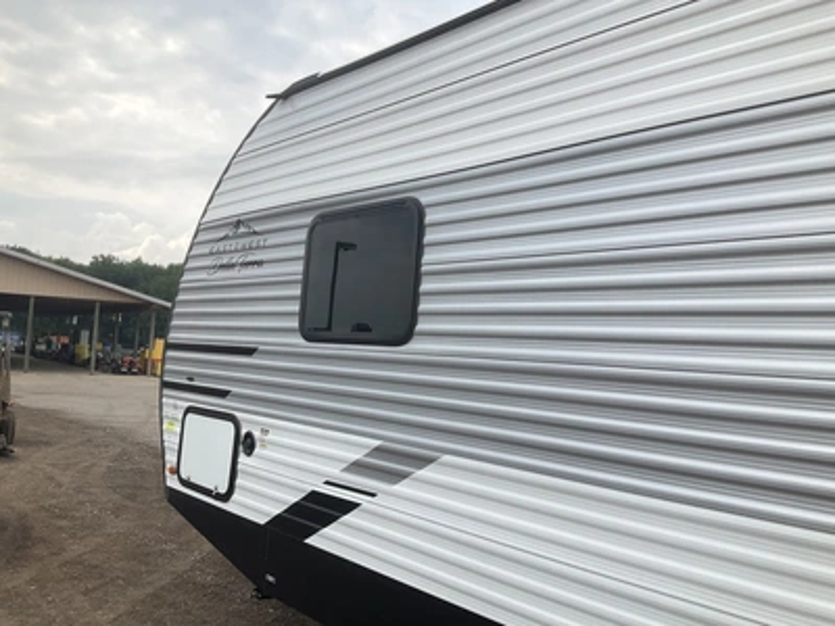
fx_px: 700
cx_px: 418
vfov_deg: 48.2
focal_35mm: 29
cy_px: 313
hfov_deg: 61.7
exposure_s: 1/1730
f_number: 1.8
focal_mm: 3
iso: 25
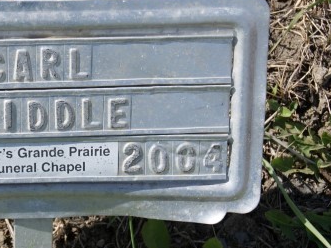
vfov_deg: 8.8
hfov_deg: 11.7
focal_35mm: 168
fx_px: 1606
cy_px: 130
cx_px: 81
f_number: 11
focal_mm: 55
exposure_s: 1/125
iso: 100
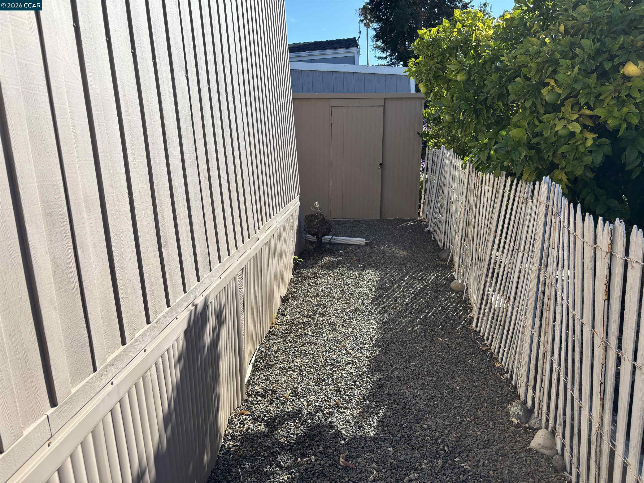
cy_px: 242
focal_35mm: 26
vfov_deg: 53.1
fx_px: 484
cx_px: 322
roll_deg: +3.6
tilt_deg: -10.5
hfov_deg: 67.3
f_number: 1.6
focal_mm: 5.96
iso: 50
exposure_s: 1/2778
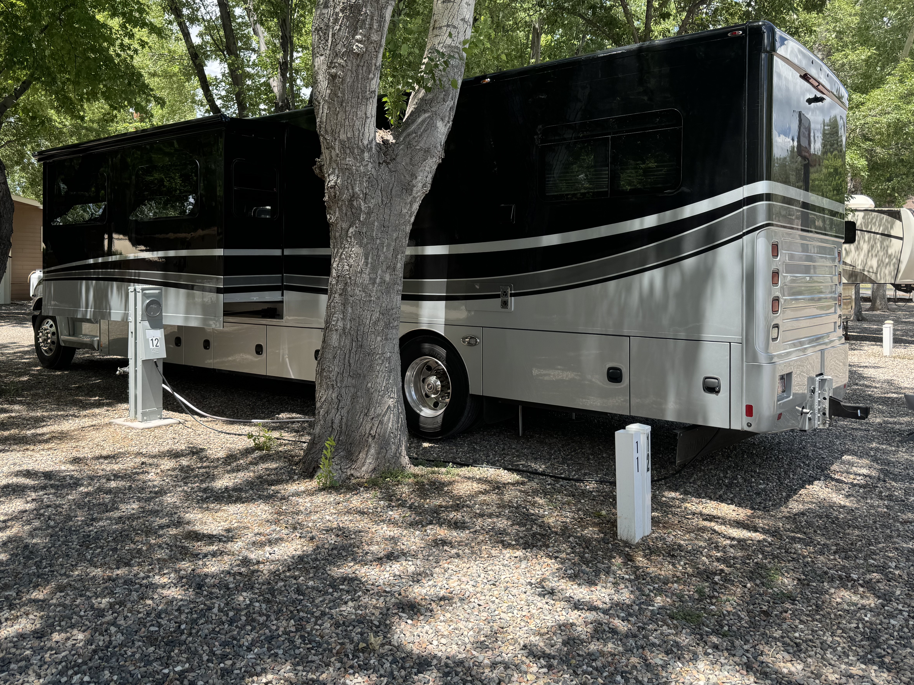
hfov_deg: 61.6
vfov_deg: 48.0
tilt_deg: -1.5
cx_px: 439
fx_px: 766
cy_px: 276
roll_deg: -0.2
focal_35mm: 29
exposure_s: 1/1026
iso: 80
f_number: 1.78
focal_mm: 6.76
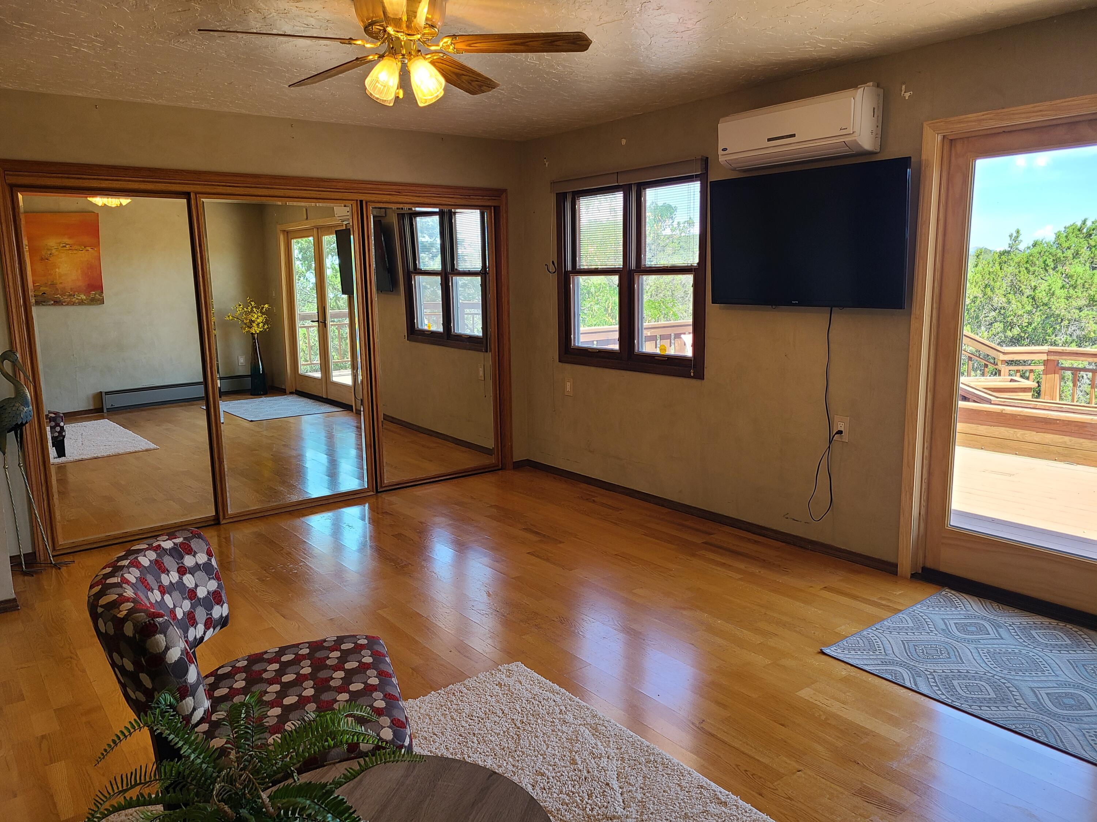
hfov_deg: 67.3
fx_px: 824
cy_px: 411
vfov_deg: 53.1
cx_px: 548
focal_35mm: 26
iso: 64
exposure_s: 1/120
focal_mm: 5.4
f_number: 1.8
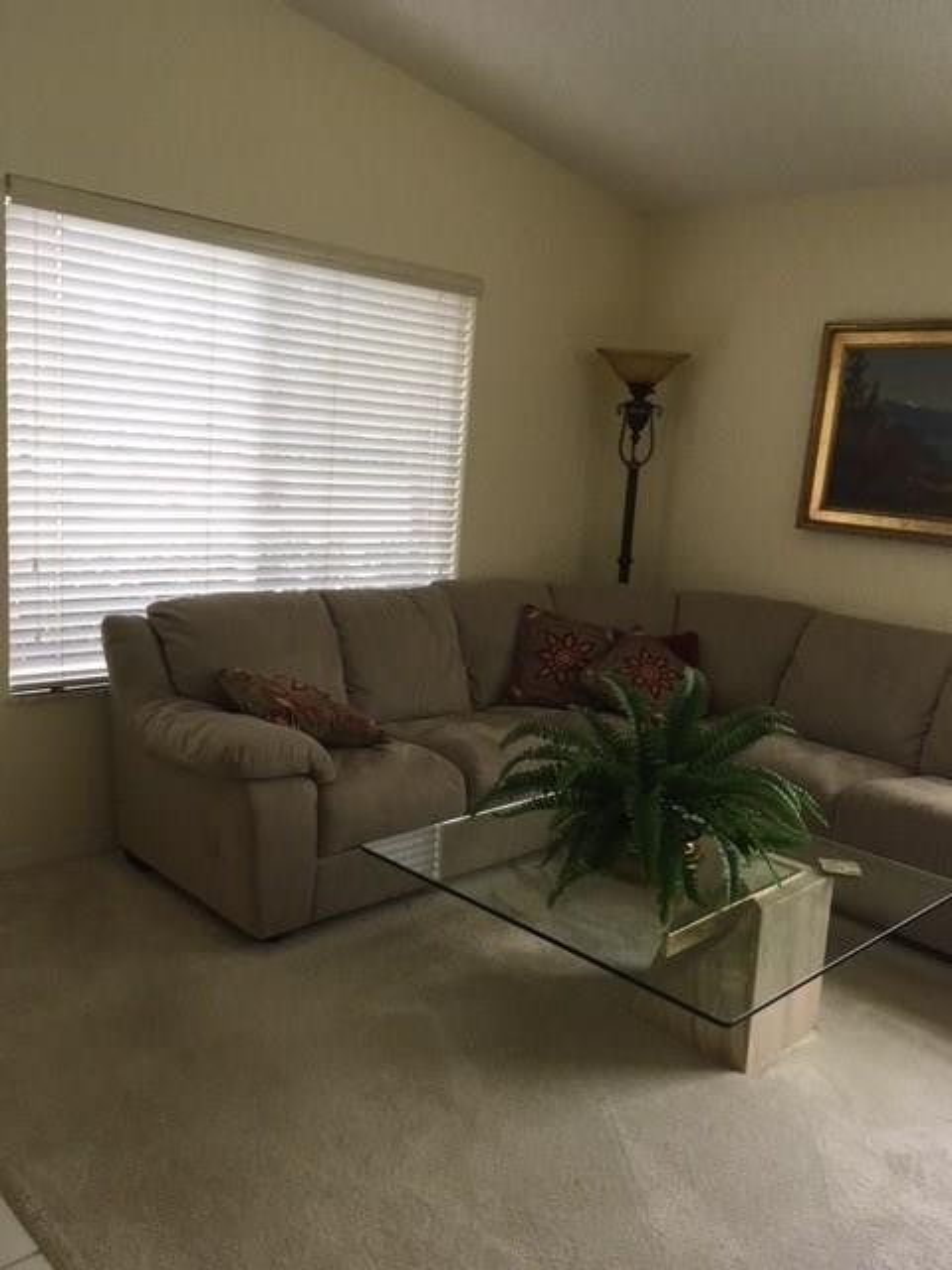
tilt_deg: -6.7
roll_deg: -1.8
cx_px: 476
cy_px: 635
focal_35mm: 29
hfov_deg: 48.2
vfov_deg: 61.7
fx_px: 1063
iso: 40
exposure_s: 1/30
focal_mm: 4.15
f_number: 2.2
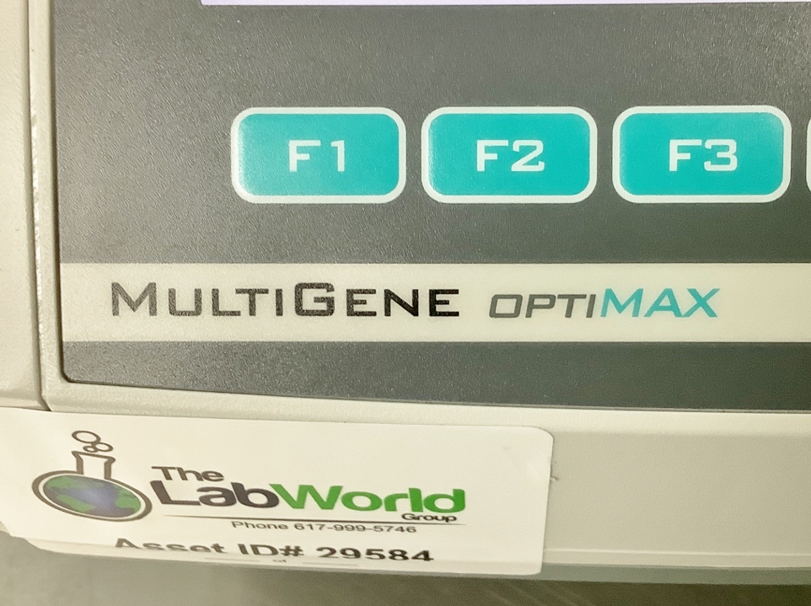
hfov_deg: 55.4
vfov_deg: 42.9
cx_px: 429
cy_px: 292
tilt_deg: -62.2
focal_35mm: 33
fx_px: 772
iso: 320
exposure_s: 1/50
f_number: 2.4
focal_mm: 3.3
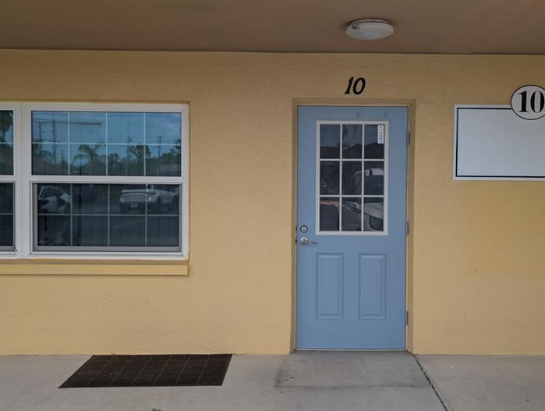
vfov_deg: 40.8
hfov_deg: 52.4
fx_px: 552
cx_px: 310
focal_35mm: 35
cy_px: 182
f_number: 1.68
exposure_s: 1/1393
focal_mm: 6.9
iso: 15
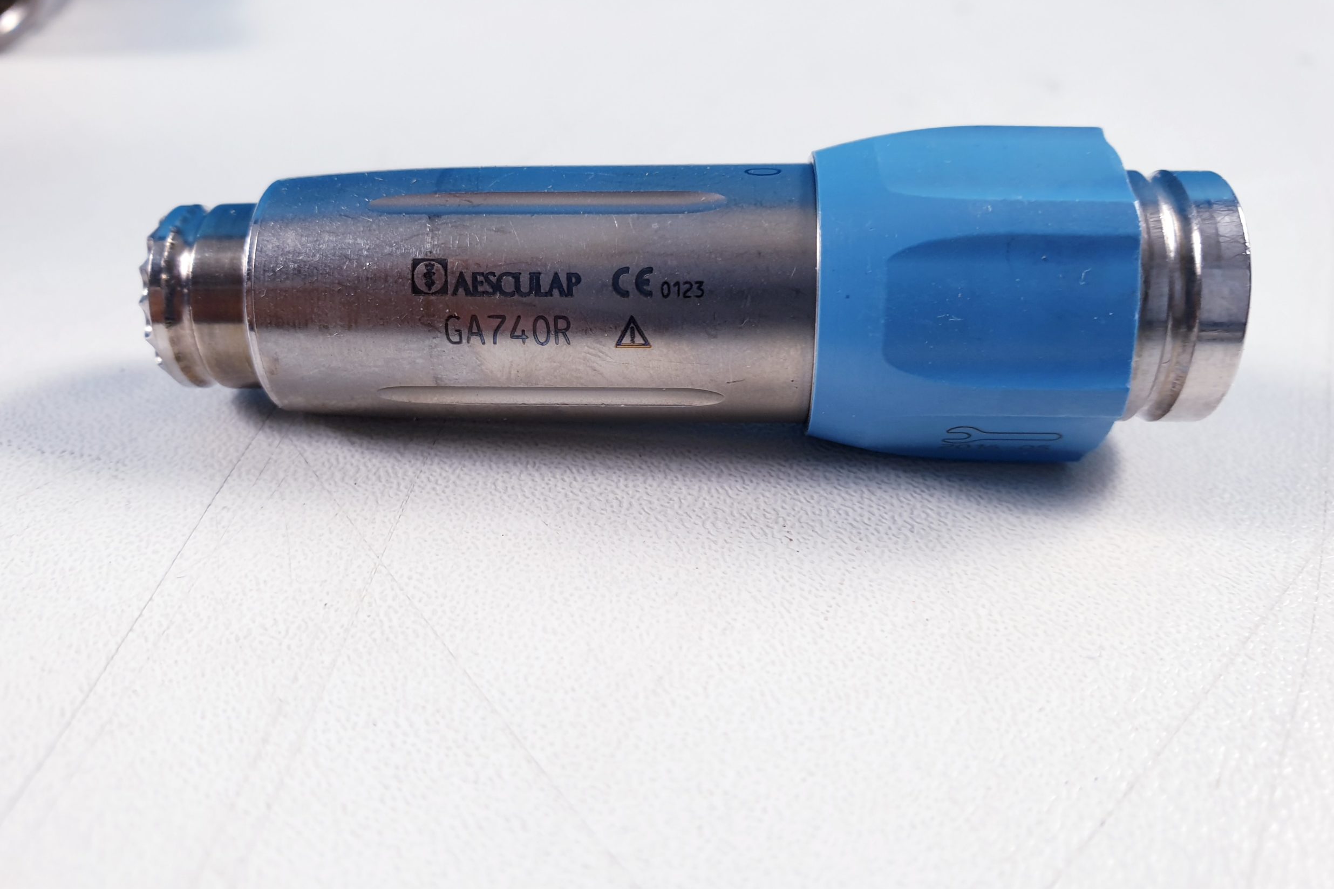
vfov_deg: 46.4
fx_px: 1037
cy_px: 460
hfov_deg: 65.5
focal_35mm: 28
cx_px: 648
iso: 64
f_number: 2.4
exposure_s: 1/50
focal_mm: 4.3
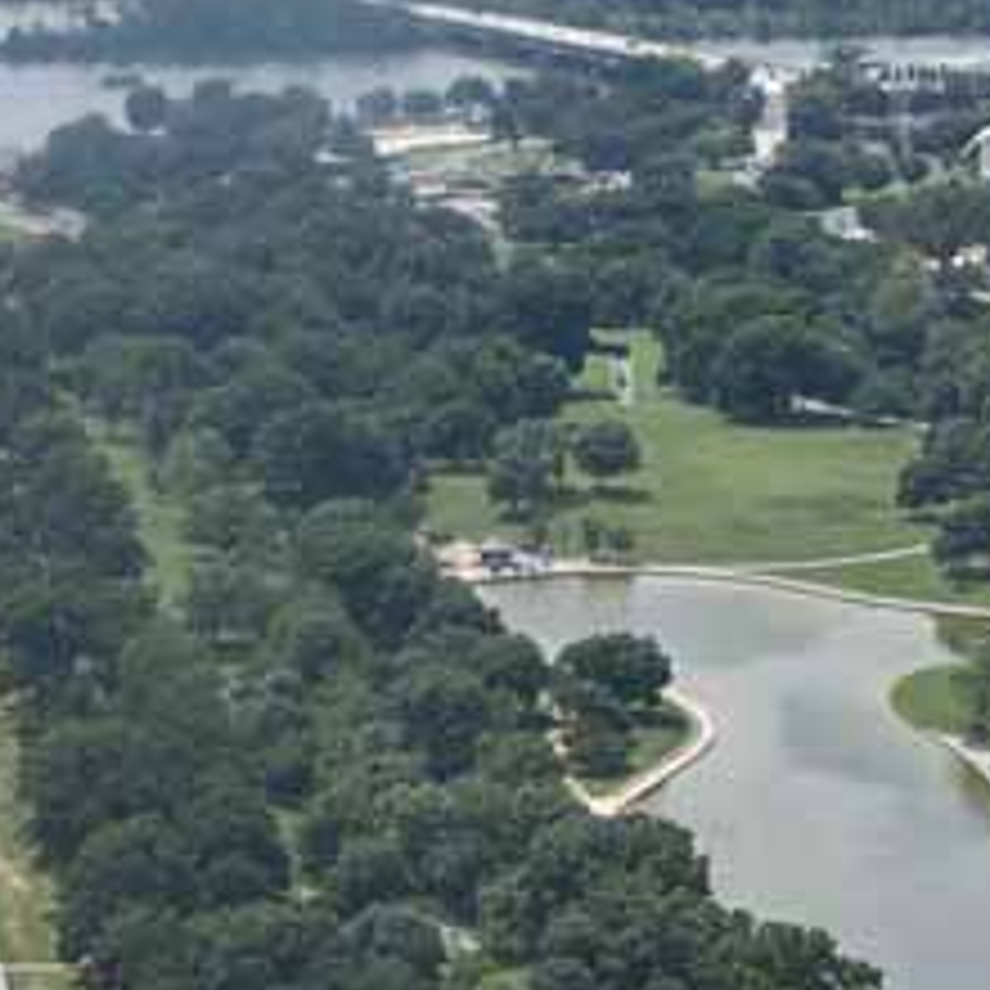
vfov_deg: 13.4
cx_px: -166
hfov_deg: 13.1
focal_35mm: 130
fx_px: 4206
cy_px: 578
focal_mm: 42
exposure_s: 1/500
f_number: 5.6
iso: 64
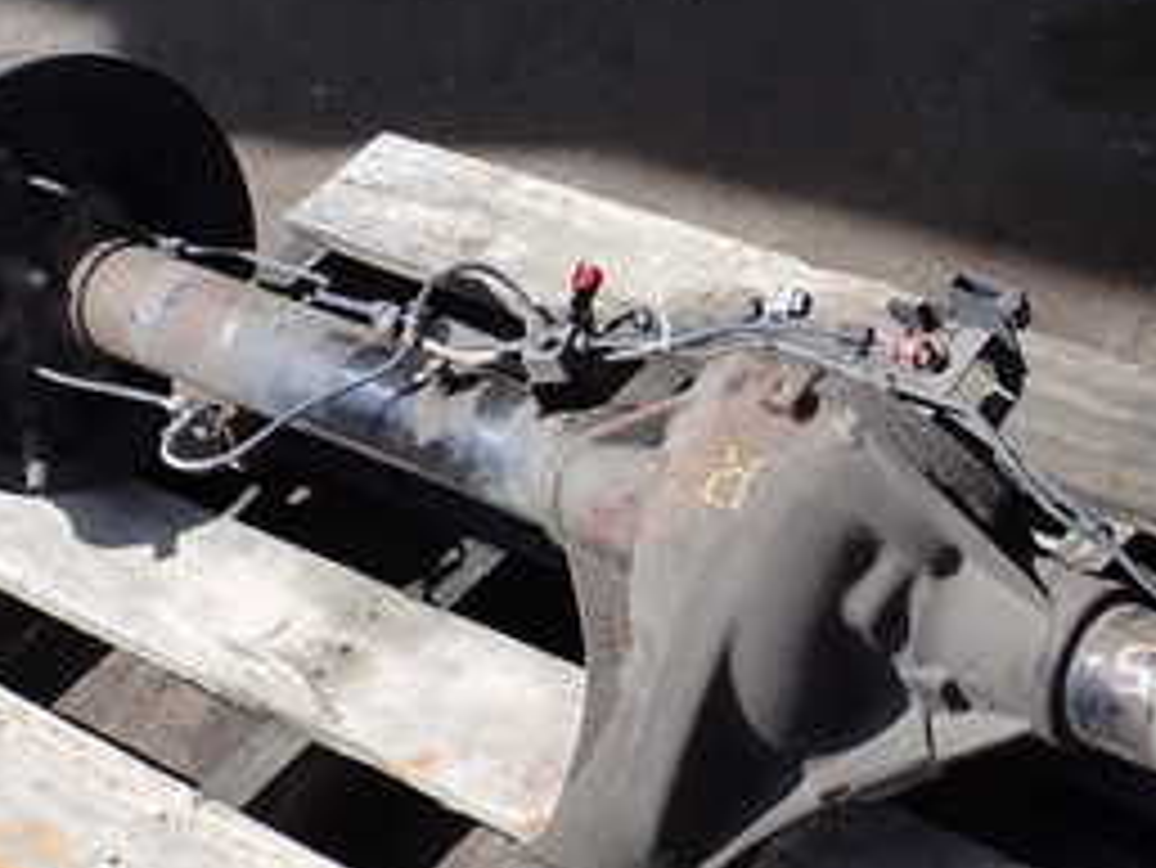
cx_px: 1048
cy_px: 729
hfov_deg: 22.7
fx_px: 2806
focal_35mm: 84
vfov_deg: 17.4
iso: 100
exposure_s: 1/500
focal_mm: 6.37
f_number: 3.5
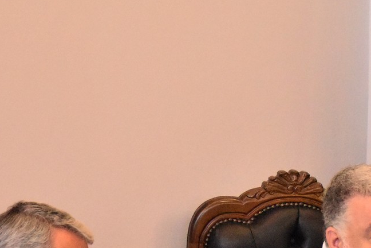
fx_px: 1814
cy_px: 278
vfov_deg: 7.7
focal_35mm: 176
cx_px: 354
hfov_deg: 11.6
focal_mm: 40
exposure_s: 1/400
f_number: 4.5
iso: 6400
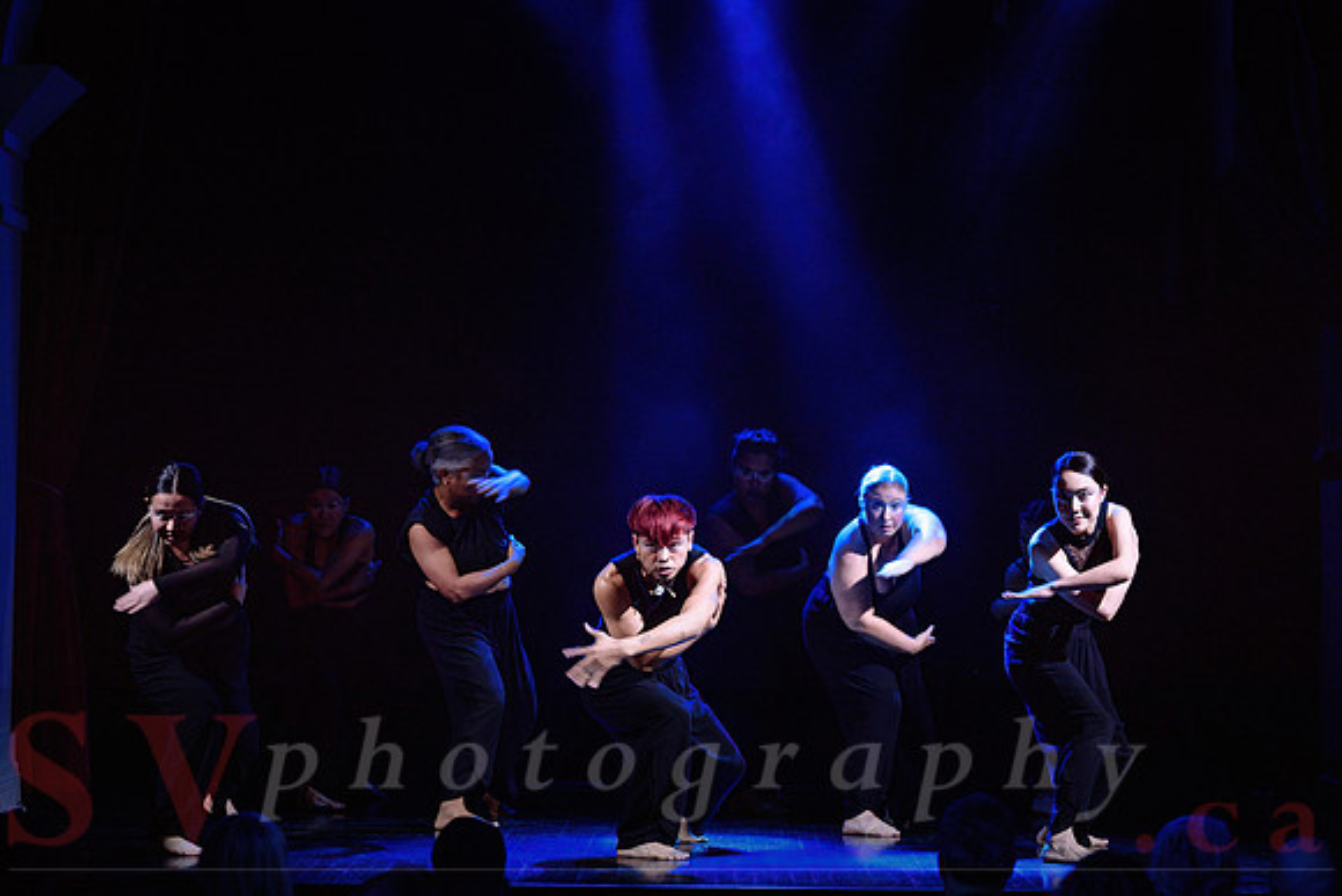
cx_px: 736
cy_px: 448
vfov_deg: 11.2
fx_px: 4578
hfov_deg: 16.7
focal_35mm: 123
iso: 1600
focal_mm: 112
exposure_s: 1/200
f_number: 2.8
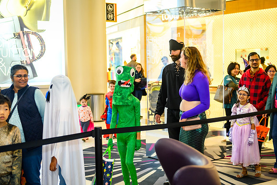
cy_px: 92
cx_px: 138
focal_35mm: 56
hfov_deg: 35.6
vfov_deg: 24.2
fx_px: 431
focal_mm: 56
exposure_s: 1/200
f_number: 2.8
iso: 2000
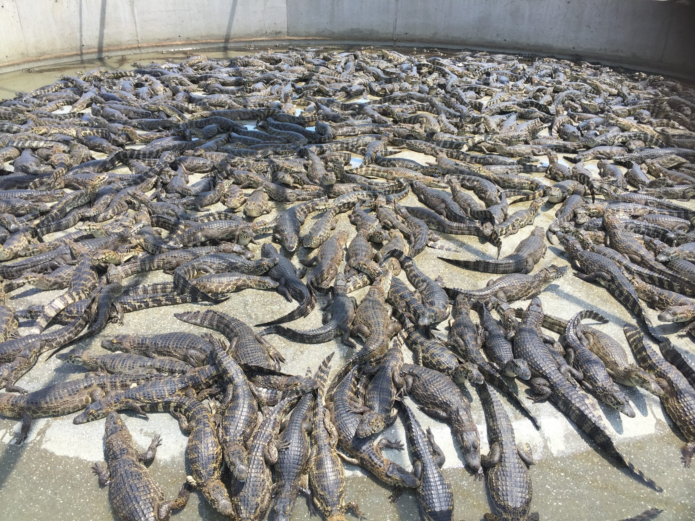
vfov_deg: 48.2
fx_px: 582
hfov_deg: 61.7
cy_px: 260
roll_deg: -2.4
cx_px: 348
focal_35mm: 29
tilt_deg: -30.4
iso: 32
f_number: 2.2
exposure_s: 1/260
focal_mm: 4.15
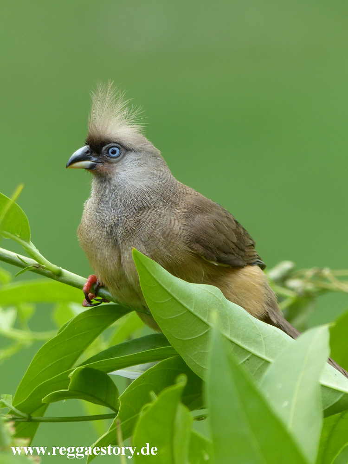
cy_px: 232
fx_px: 8043
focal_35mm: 600
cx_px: 174
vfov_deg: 3.3
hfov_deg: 2.5
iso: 125
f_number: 3.5
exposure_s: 1/125
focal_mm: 108
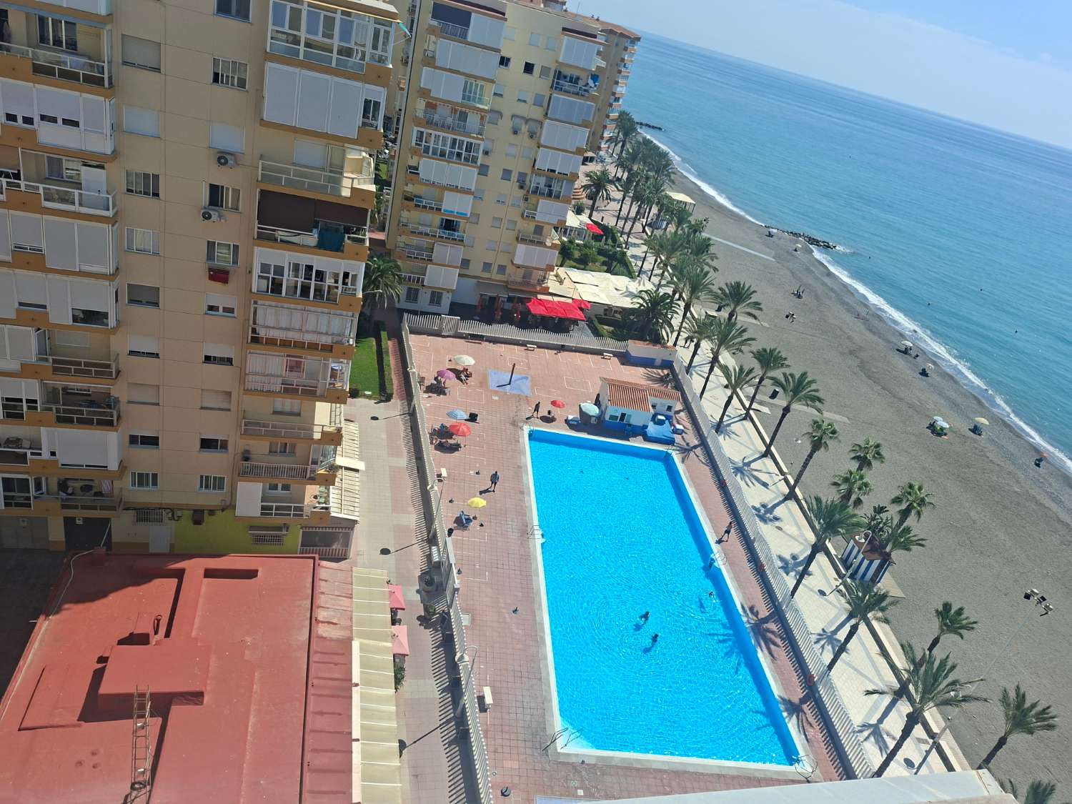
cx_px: 536
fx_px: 712
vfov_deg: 58.9
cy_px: 402
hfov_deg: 73.9
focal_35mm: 23
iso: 50
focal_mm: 5.54
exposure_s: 1/2611
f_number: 1.8
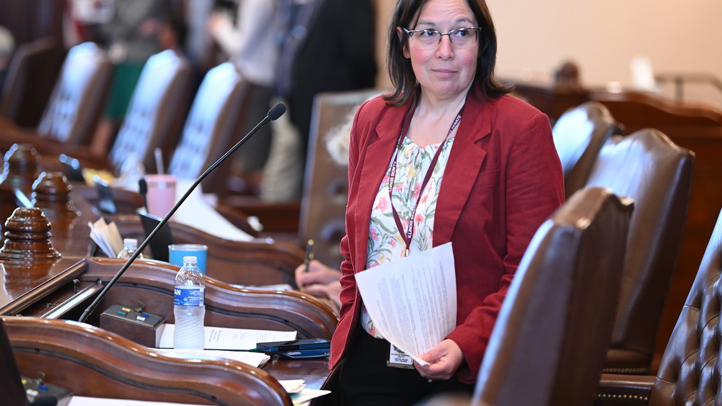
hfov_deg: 13.3
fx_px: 3102
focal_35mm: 162
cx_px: 359
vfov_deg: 7.5
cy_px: 167
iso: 3200
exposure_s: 1/200
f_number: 2.8
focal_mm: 150
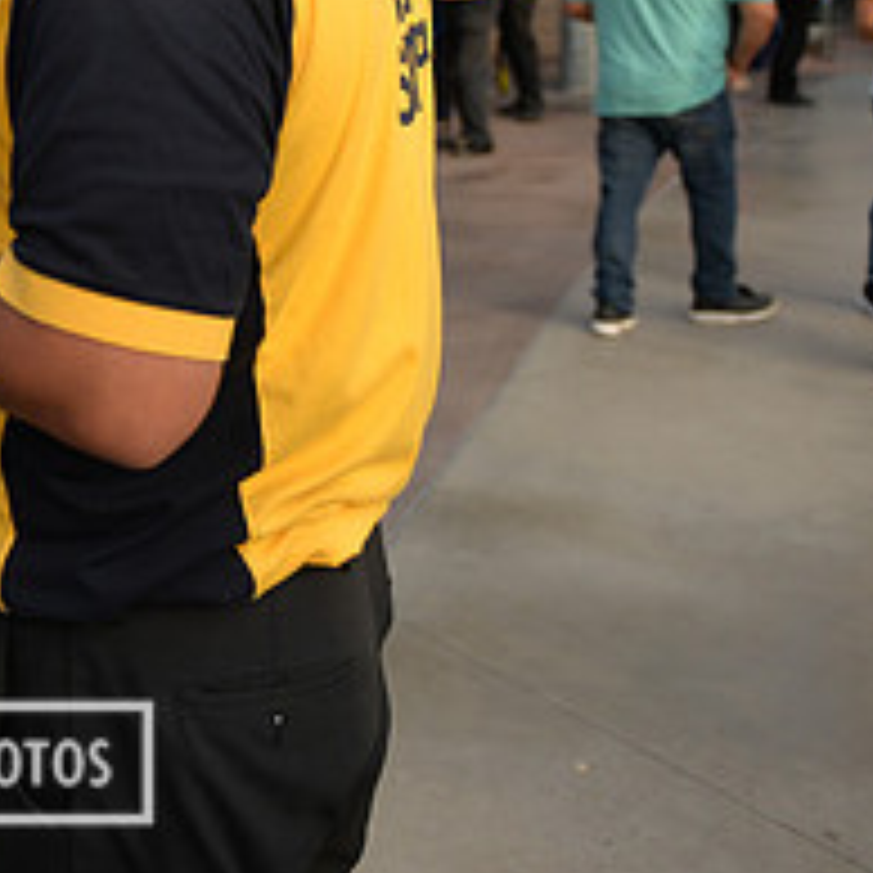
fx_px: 1740
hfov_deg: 25.4
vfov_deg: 27.2
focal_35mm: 61
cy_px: 88
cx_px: -166
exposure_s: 1/800
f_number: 2.8
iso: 200
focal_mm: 24
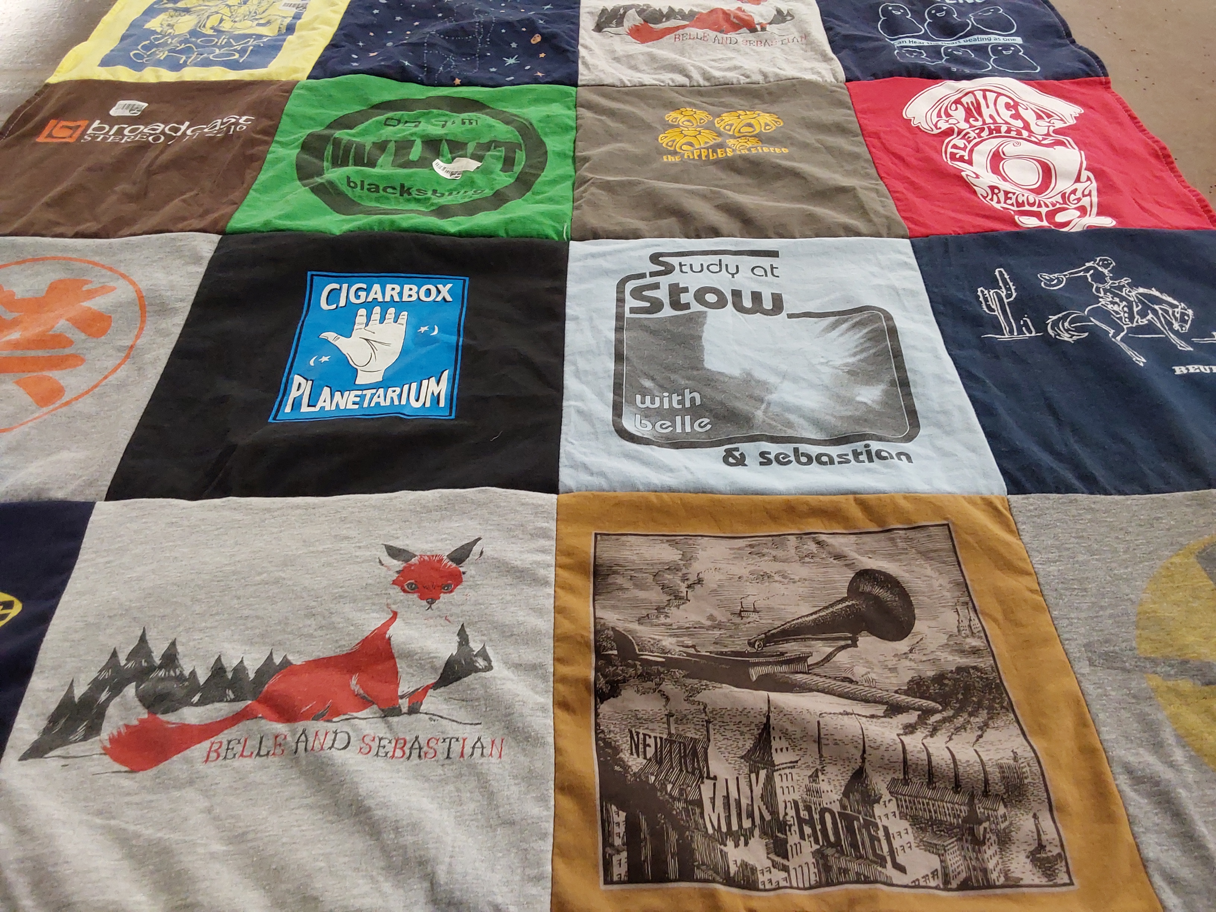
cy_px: 456
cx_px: 608
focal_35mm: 28
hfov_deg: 63.4
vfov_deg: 49.7
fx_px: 984
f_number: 1.9
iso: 125
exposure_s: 1/60
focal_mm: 2.91
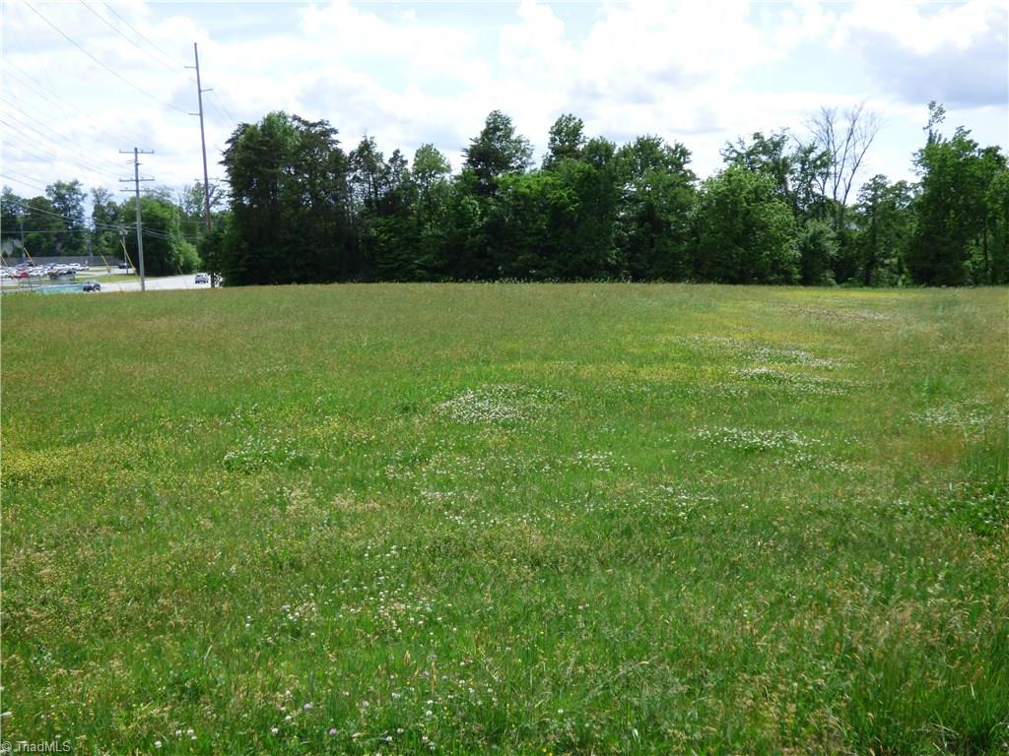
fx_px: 1078
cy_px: 378
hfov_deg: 50.1
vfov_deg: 38.7
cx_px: 504
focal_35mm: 37
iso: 100
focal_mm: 6.47
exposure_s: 1/800
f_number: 3.5
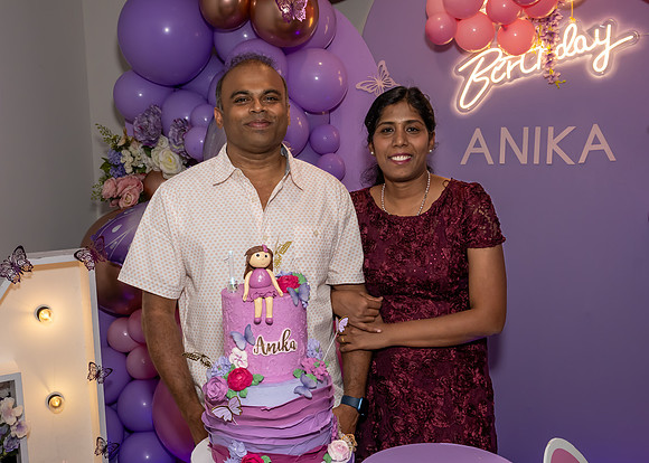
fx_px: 704
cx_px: 299
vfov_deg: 36.4
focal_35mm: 38
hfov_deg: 49.5
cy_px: 230
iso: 800
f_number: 7.1
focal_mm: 23
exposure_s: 1/250
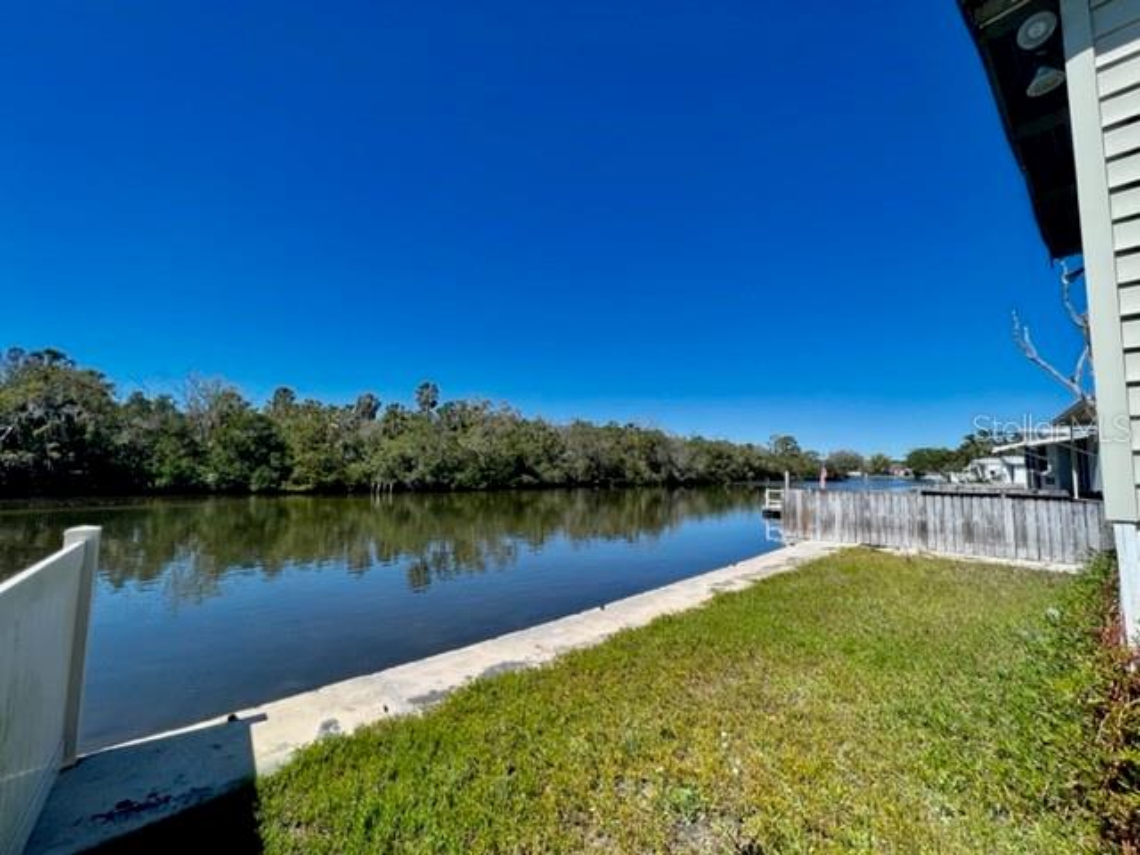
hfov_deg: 106.2
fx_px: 428
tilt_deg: +4.9
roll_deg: -1.3
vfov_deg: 89.9
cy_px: 428
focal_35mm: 13
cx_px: 570
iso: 32
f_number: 1.8
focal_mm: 1.57
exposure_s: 1/1449
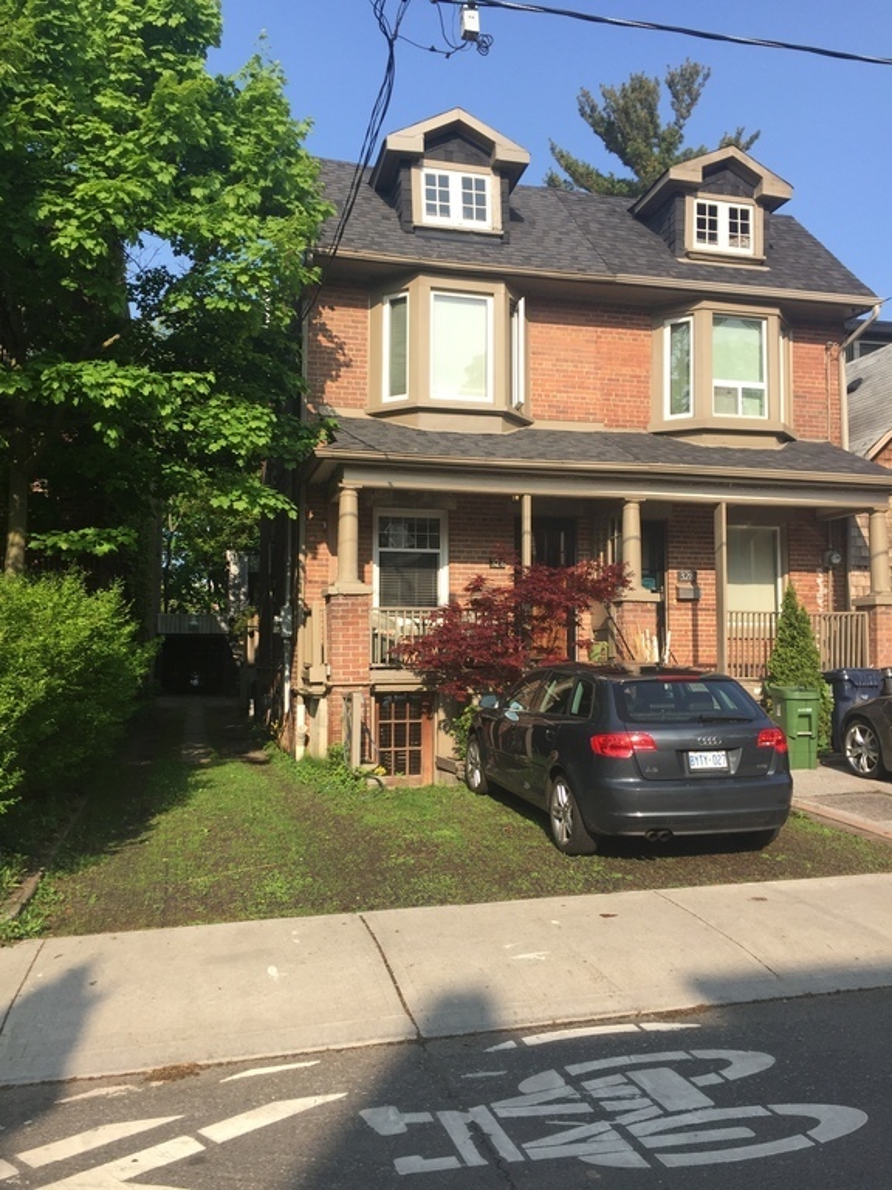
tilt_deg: +3.3
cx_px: 446
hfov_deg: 48.2
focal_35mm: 29
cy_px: 595
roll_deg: -0.6
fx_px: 996
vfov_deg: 61.7
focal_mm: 4.15
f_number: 2.2
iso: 32
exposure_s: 1/942
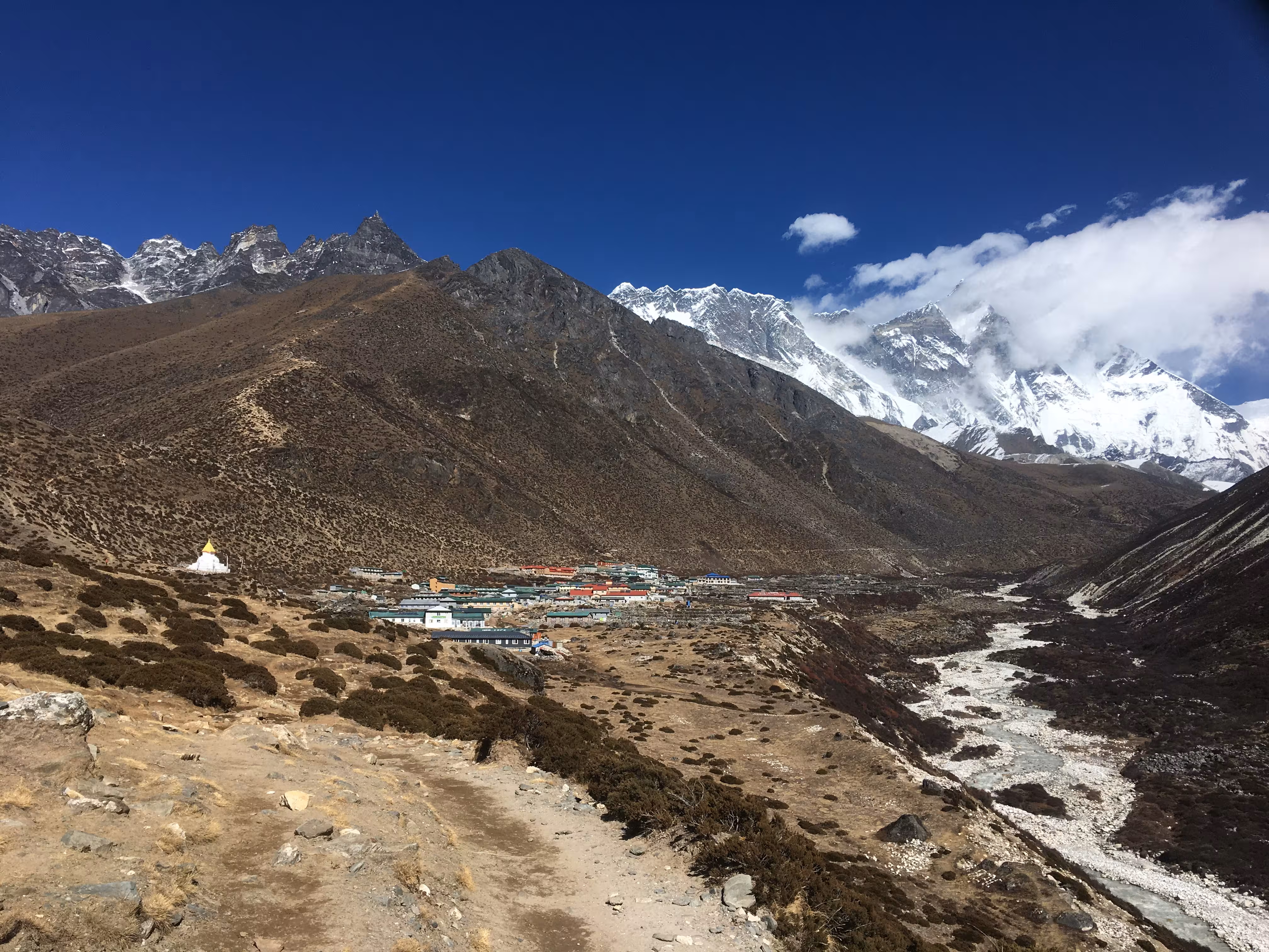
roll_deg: -0.5
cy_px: 476
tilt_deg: +8.1
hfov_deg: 61.7
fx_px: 1063
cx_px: 634
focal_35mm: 29
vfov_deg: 48.2
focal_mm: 4.15
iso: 25
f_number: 2.2
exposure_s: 1/2747
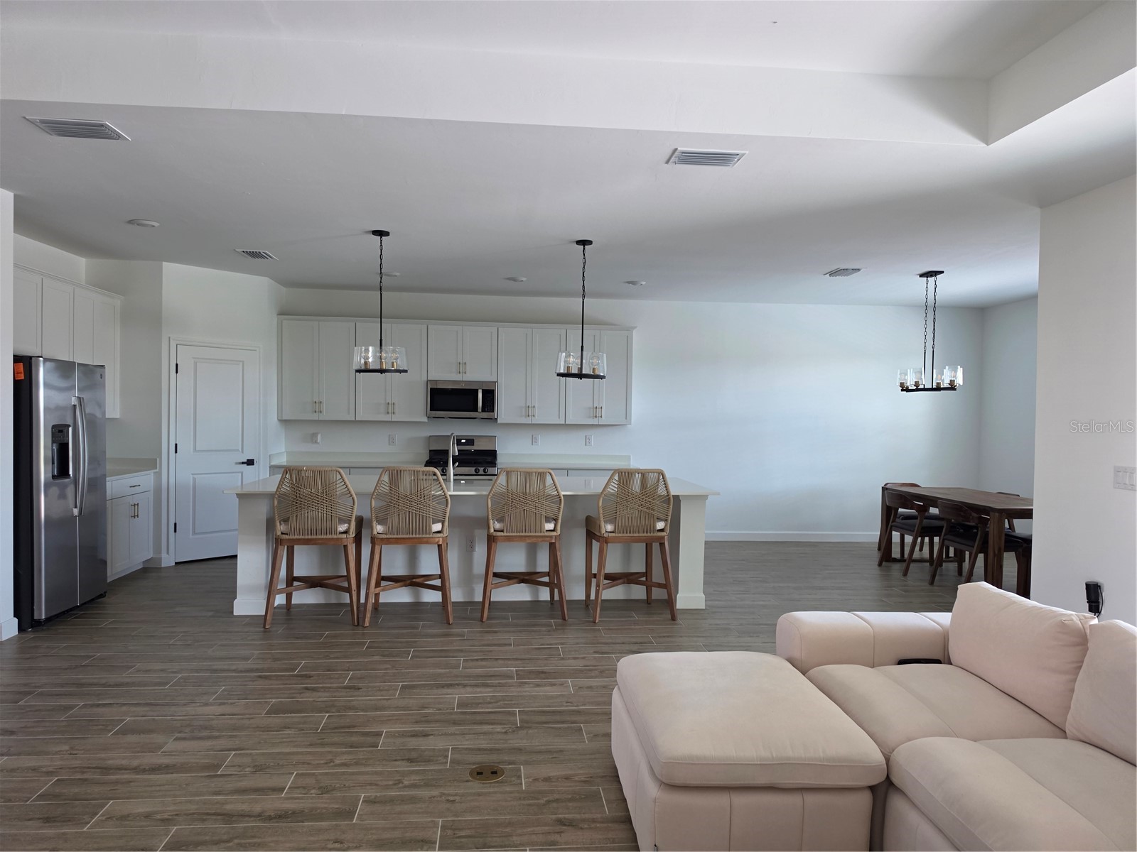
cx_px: 568
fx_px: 755
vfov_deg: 58.9
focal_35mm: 23
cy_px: 426
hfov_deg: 73.9
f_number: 1.4
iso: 200
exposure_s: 1/120
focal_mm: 6.5
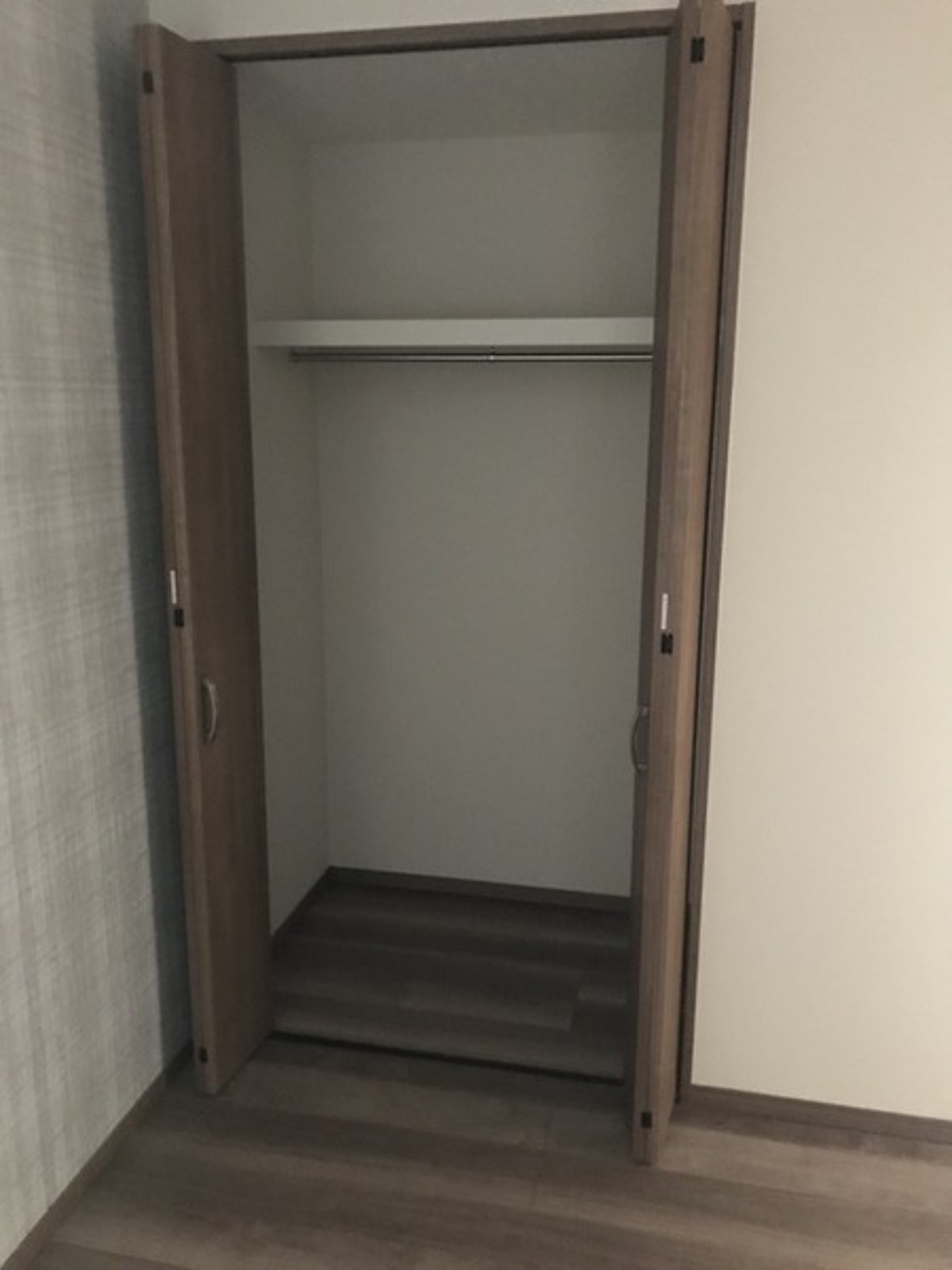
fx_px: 1027
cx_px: 476
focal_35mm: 28
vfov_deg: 63.4
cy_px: 635
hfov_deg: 49.7
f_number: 1.8
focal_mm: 3.99
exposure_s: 1/4
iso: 80
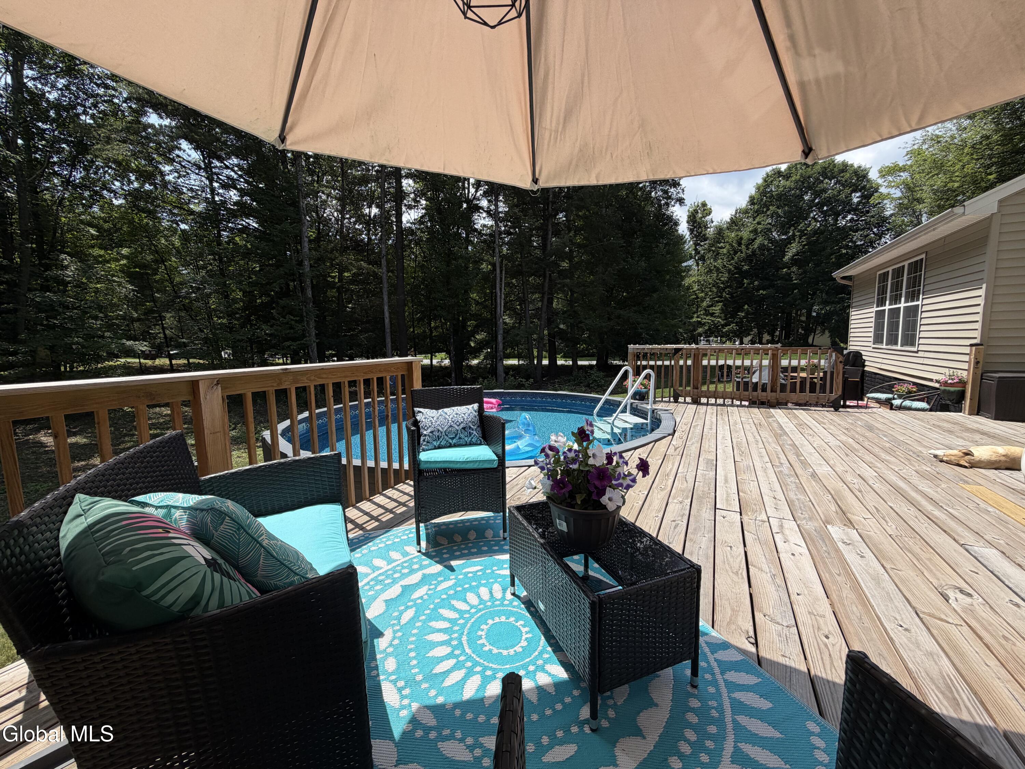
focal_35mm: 14
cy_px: 384
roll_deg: +1.0
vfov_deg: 85.7
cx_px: 512
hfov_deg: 102.1
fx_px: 415
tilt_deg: -5.8
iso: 20
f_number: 2.2
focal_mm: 2.22
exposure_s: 1/853
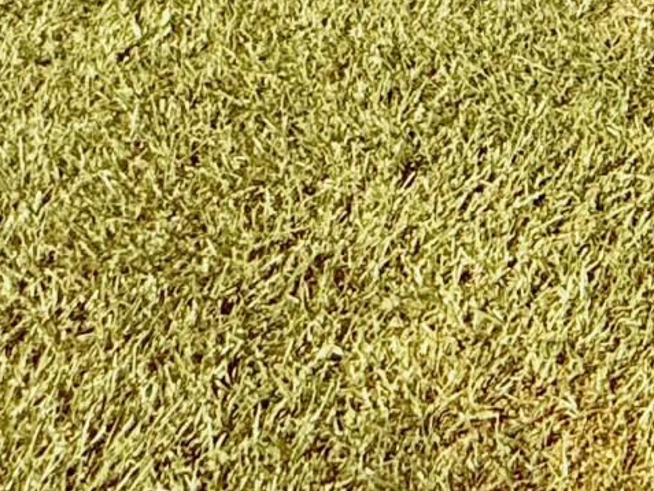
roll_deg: +0.1
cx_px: 1161
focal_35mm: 88
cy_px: -989
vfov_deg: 10.9
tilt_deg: +2.8
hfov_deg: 18.0
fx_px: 1663
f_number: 2.2
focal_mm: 2.22
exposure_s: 1/5618
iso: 50
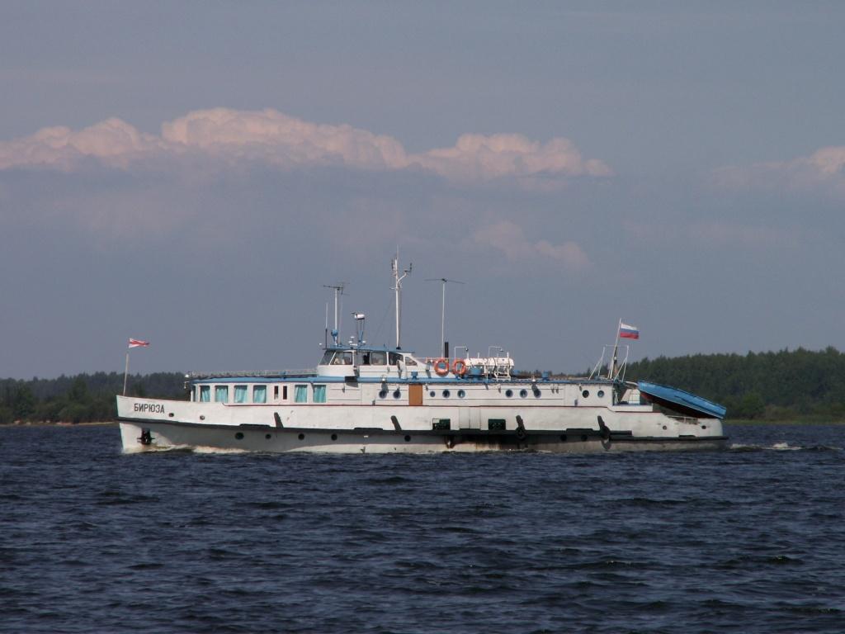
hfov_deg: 7.6
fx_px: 6371
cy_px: 317
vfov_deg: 5.7
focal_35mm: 261
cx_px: 422
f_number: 7.1
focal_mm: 42.75
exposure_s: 1/500
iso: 50
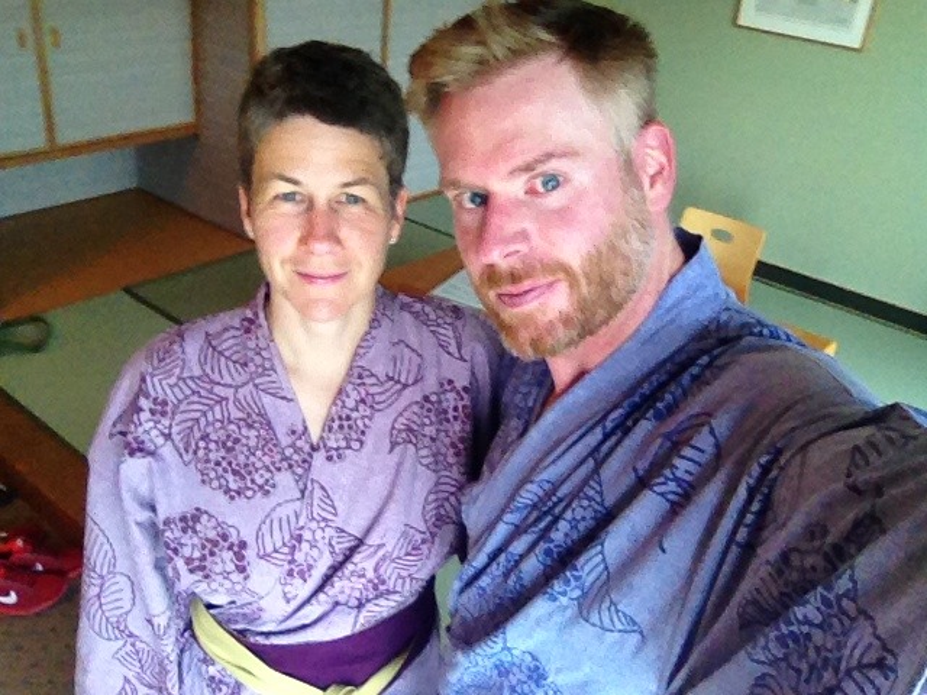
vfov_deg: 40.7
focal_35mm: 35
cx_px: 464
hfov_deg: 52.6
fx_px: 937
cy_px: 348
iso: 160
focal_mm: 1.85
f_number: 2.4
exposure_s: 1/40
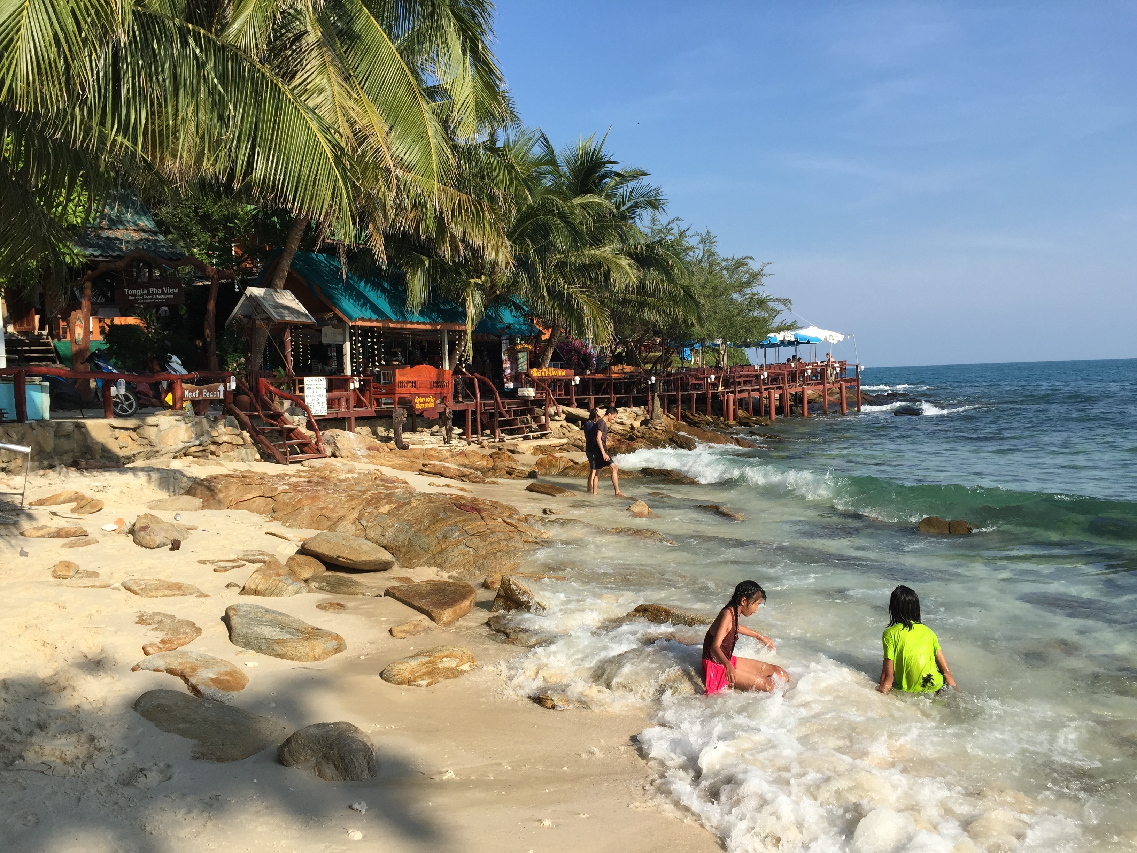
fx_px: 953
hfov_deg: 61.7
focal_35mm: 29
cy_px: 426
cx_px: 568
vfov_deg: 48.2
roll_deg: +0.5
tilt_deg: -2.5
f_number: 2.2
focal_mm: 4.15
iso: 32
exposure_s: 1/1799
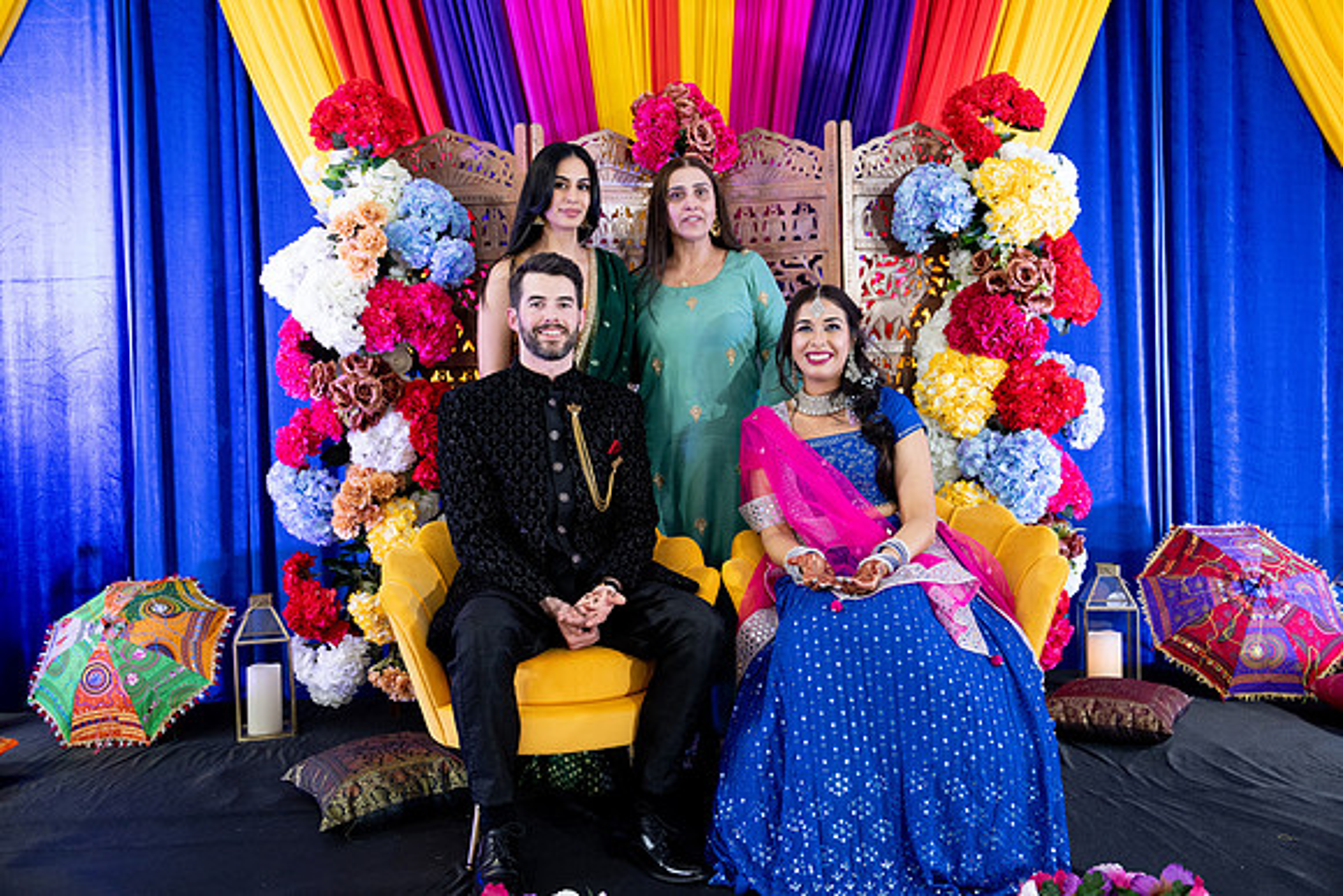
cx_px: 672
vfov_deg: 40.0
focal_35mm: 33
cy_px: 448
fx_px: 1231
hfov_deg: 57.2
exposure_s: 1/125
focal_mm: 33
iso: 1250
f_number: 2.8
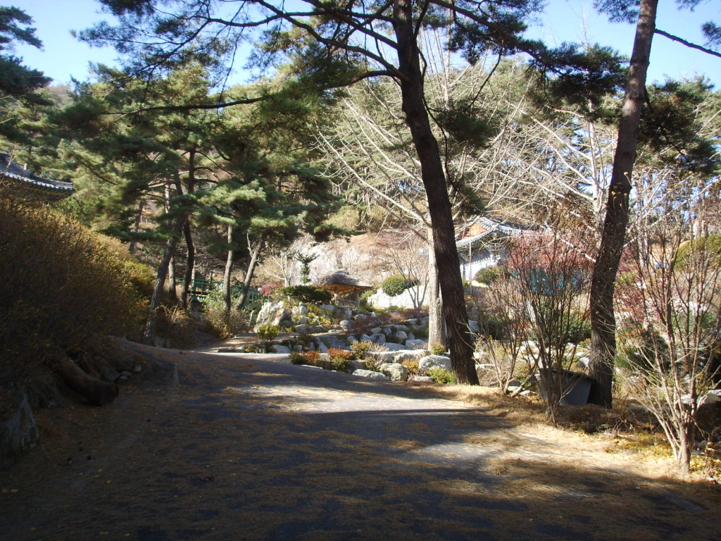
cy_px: 270
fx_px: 812
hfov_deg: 47.9
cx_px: 360
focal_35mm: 39
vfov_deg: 36.8
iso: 50
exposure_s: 1/125
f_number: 3.5
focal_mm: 6.6
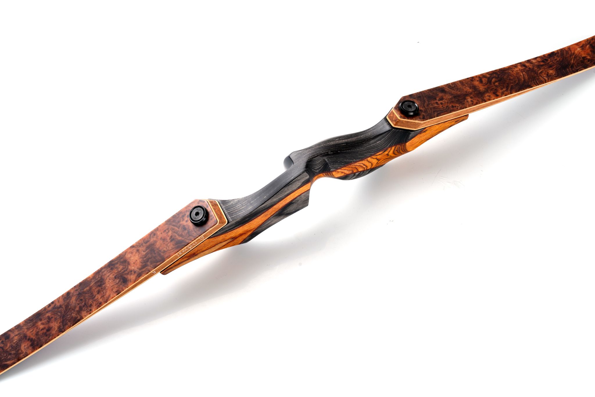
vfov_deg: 25.5
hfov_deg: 37.5
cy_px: 198
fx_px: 876
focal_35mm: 53
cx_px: 298
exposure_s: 1/125
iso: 100
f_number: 16
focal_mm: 53
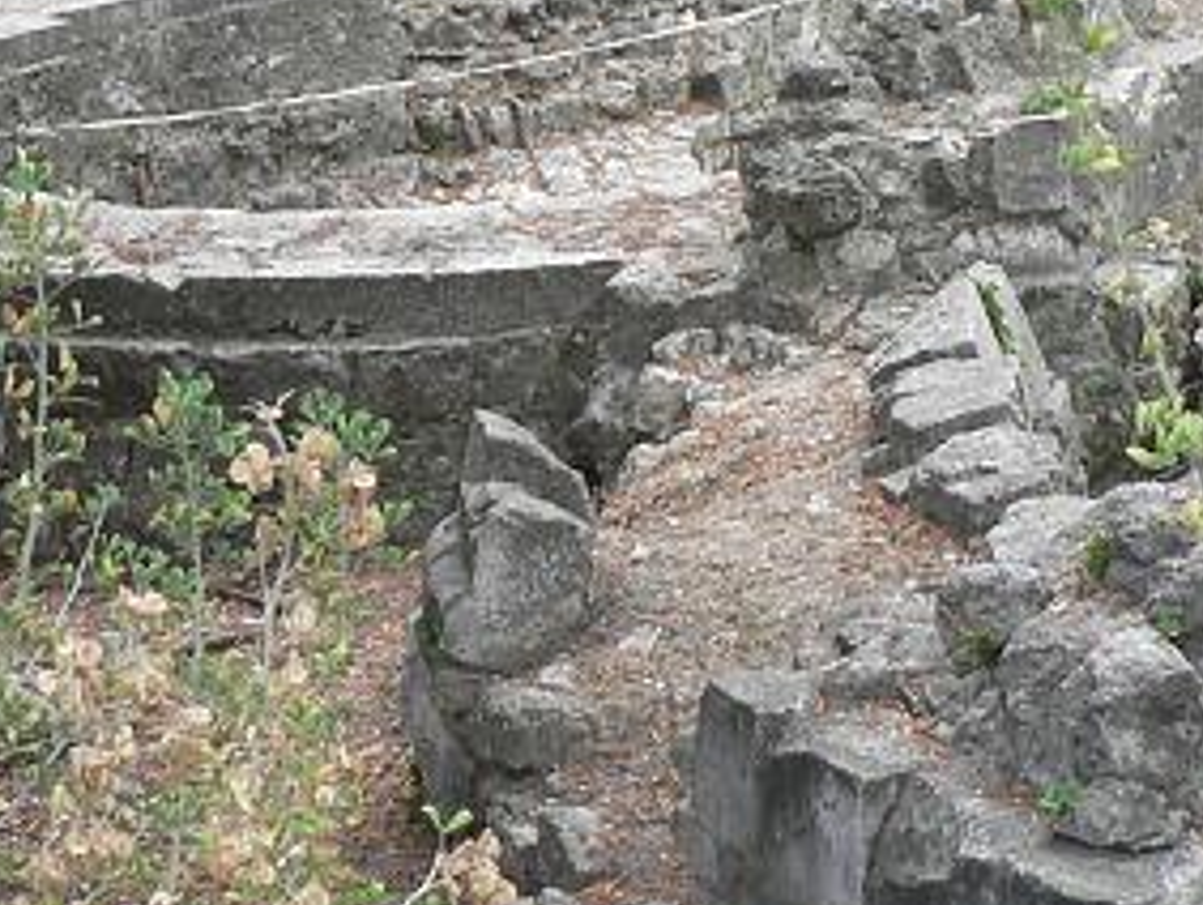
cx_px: 678
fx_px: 3548
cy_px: -73
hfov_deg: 19.2
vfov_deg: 14.2
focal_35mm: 102
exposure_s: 1/100
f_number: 2.8
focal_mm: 6
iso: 80
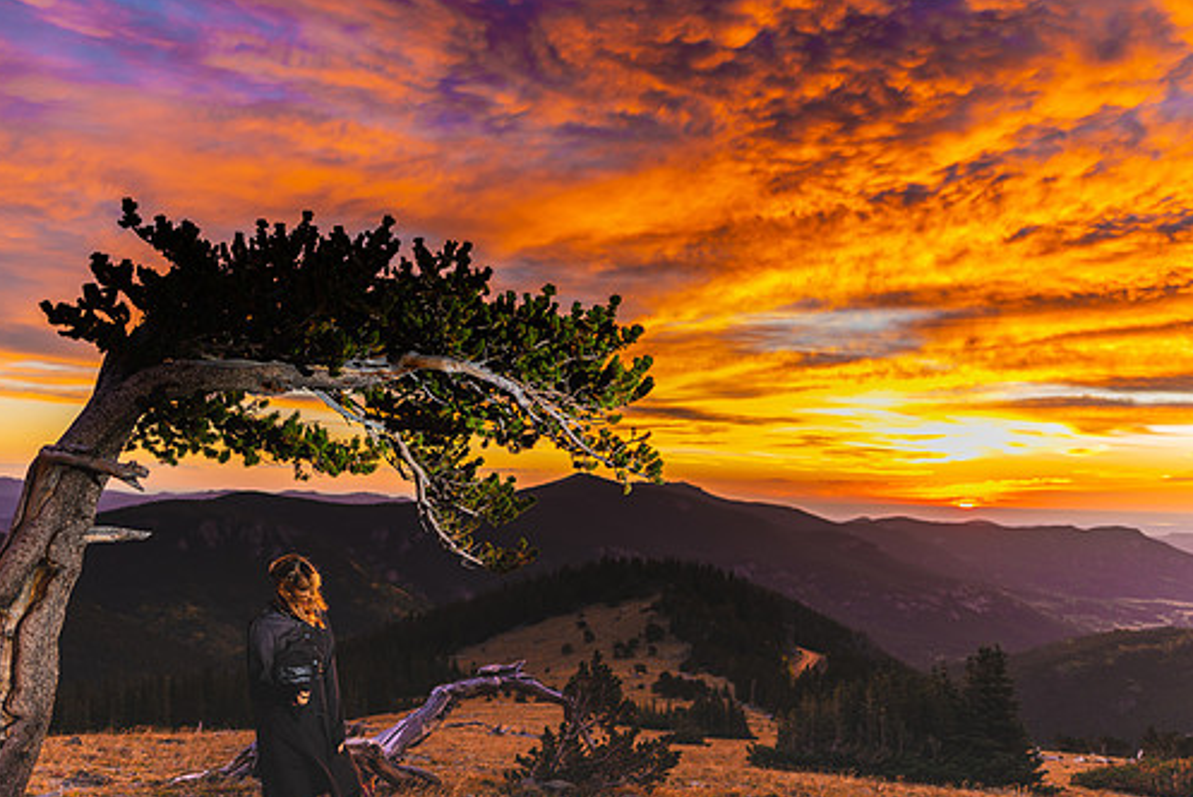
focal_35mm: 28
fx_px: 928
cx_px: 528
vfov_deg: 46.4
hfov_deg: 65.2
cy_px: 433
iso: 100
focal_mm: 24
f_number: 1.4
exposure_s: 1/160
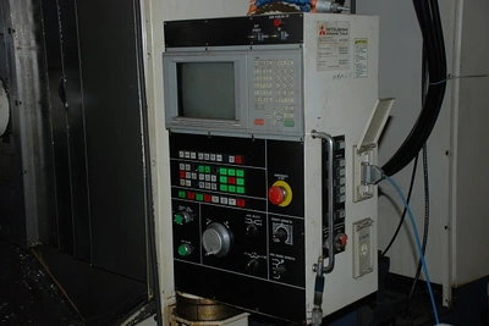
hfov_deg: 37.8
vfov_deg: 25.8
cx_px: 244
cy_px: 163
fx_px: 713
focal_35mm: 52
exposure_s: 1/60
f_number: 4.5
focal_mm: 35
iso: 200
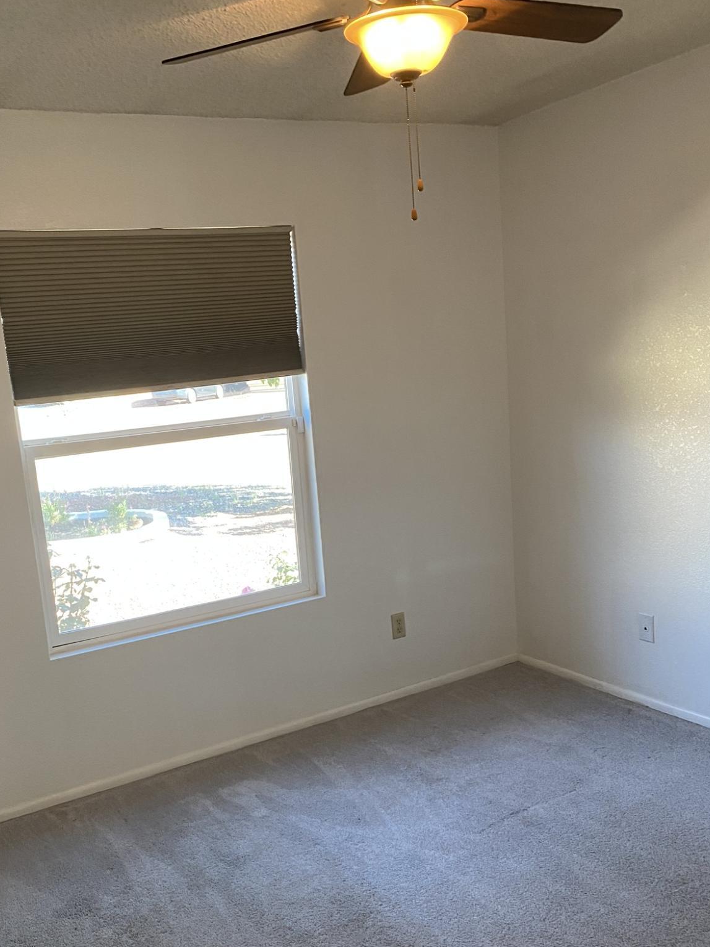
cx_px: 291
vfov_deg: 53.7
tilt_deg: -10.3
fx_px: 930
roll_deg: +4.3
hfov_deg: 41.6
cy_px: 557
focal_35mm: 34
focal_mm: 4.25
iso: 80
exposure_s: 1/60
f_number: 1.8
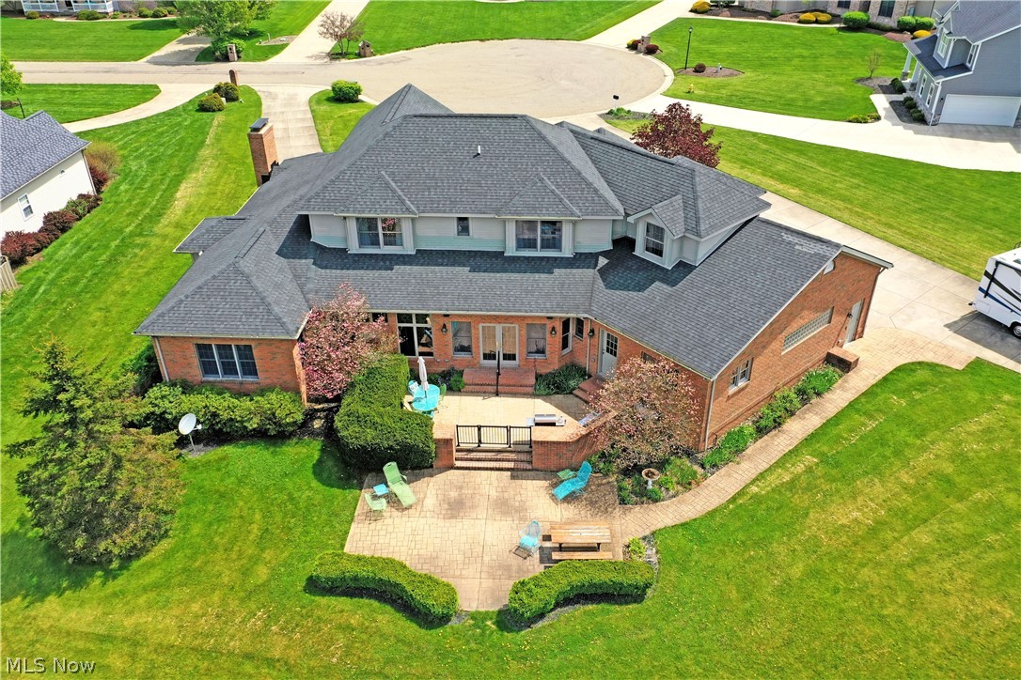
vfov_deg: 46.4
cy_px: 340
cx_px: 510
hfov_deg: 65.5
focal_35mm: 28
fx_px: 794
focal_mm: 10.26
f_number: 5.6
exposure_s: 1/400
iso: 100
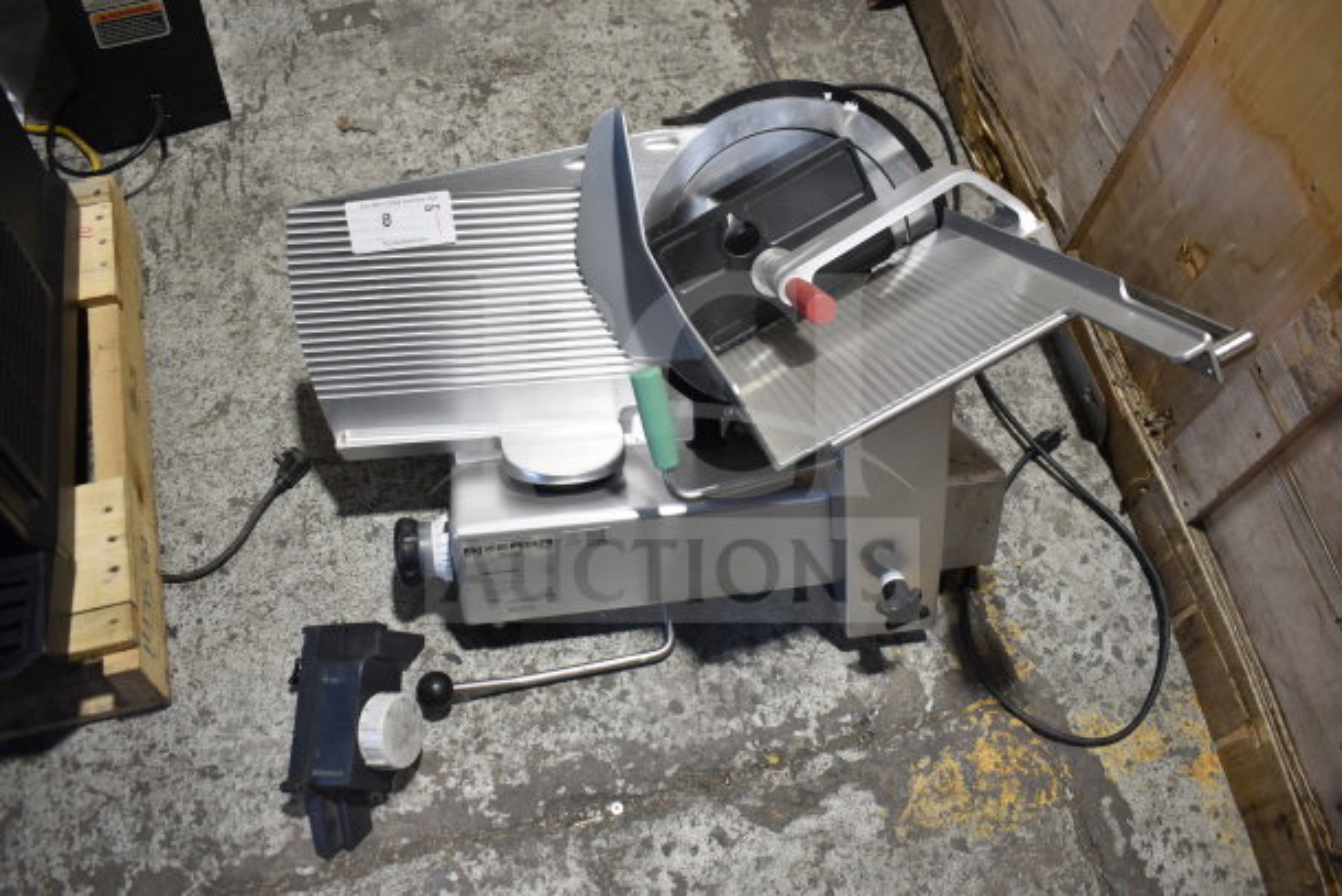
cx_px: 671
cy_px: 448
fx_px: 1119
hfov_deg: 61.9
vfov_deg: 43.6
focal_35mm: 30
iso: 200
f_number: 3.8
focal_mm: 20
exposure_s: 1/40
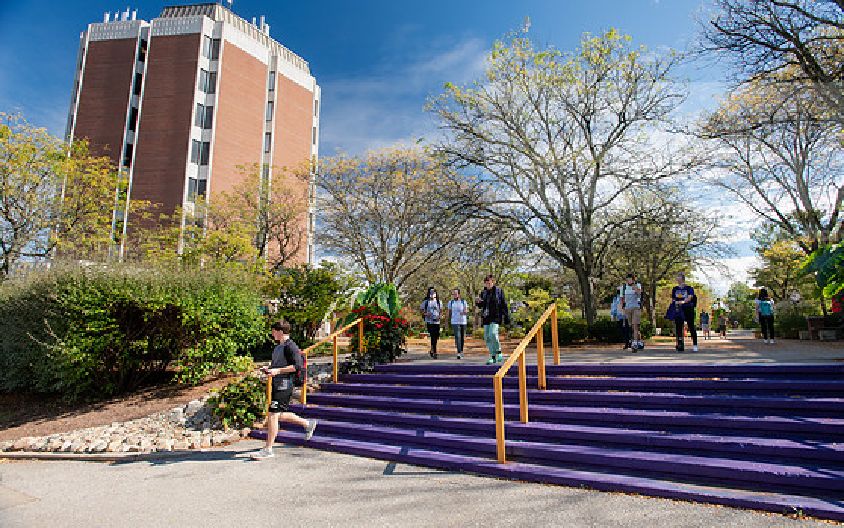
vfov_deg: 65.0
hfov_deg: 91.0
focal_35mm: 18
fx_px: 414
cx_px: 437
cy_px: 266
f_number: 7.1
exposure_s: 1/320
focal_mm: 17
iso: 640
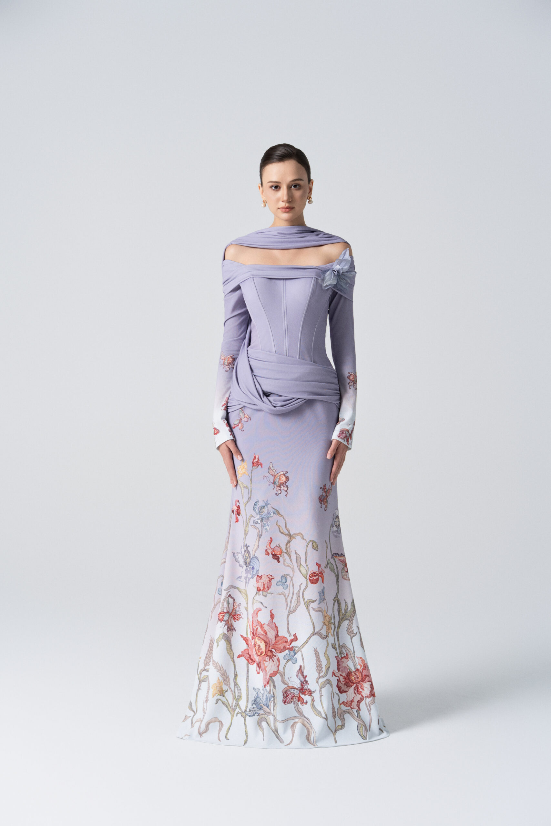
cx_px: 276
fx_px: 1262
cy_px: 413
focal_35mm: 55
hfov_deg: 24.6
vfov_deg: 36.2
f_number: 7.1
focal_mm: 55
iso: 160
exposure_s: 1/160
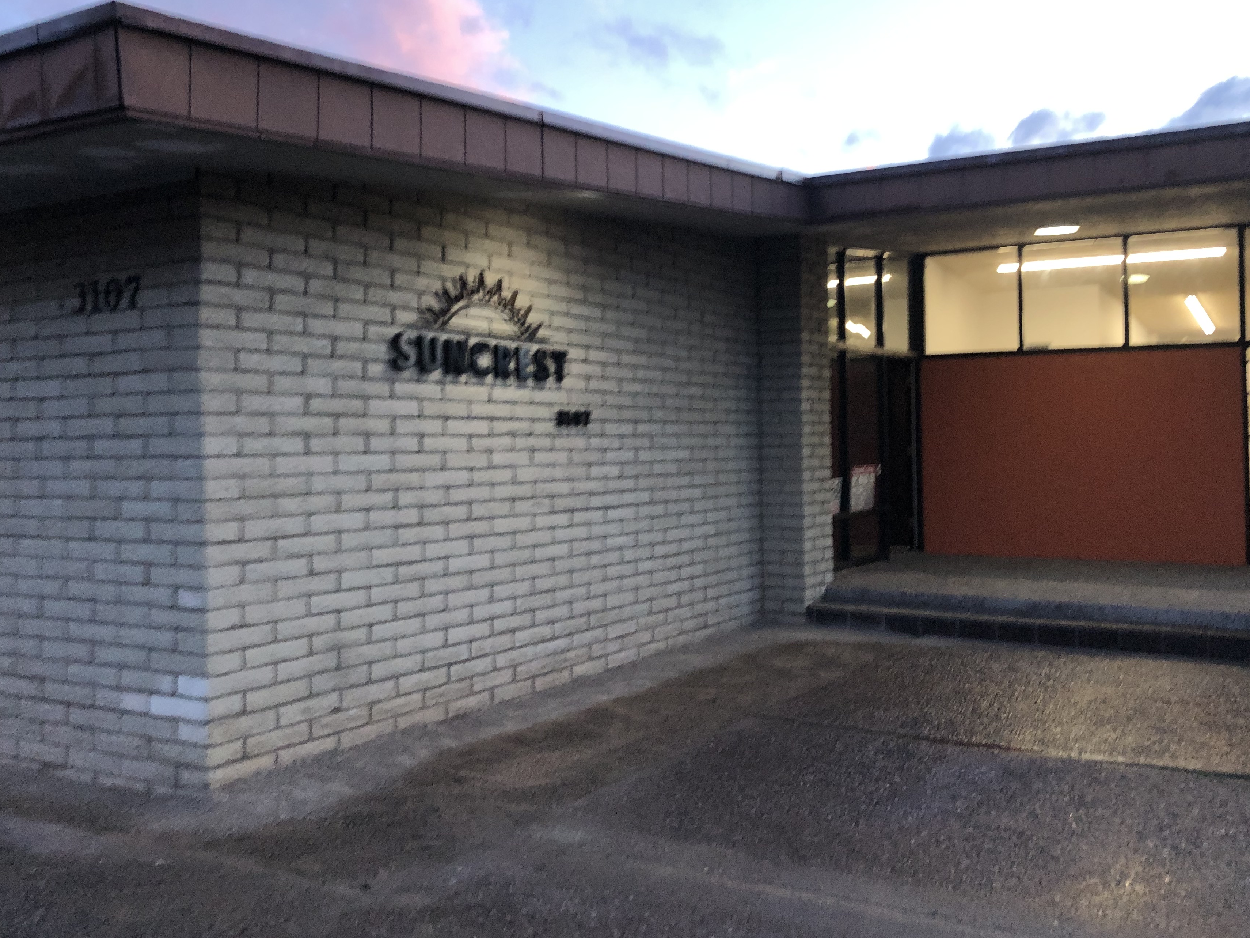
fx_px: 1192
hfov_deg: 55.2
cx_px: 709
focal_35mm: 33
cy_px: 403
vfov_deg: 42.8
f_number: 1.8
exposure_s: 1/15
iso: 64
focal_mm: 3.99
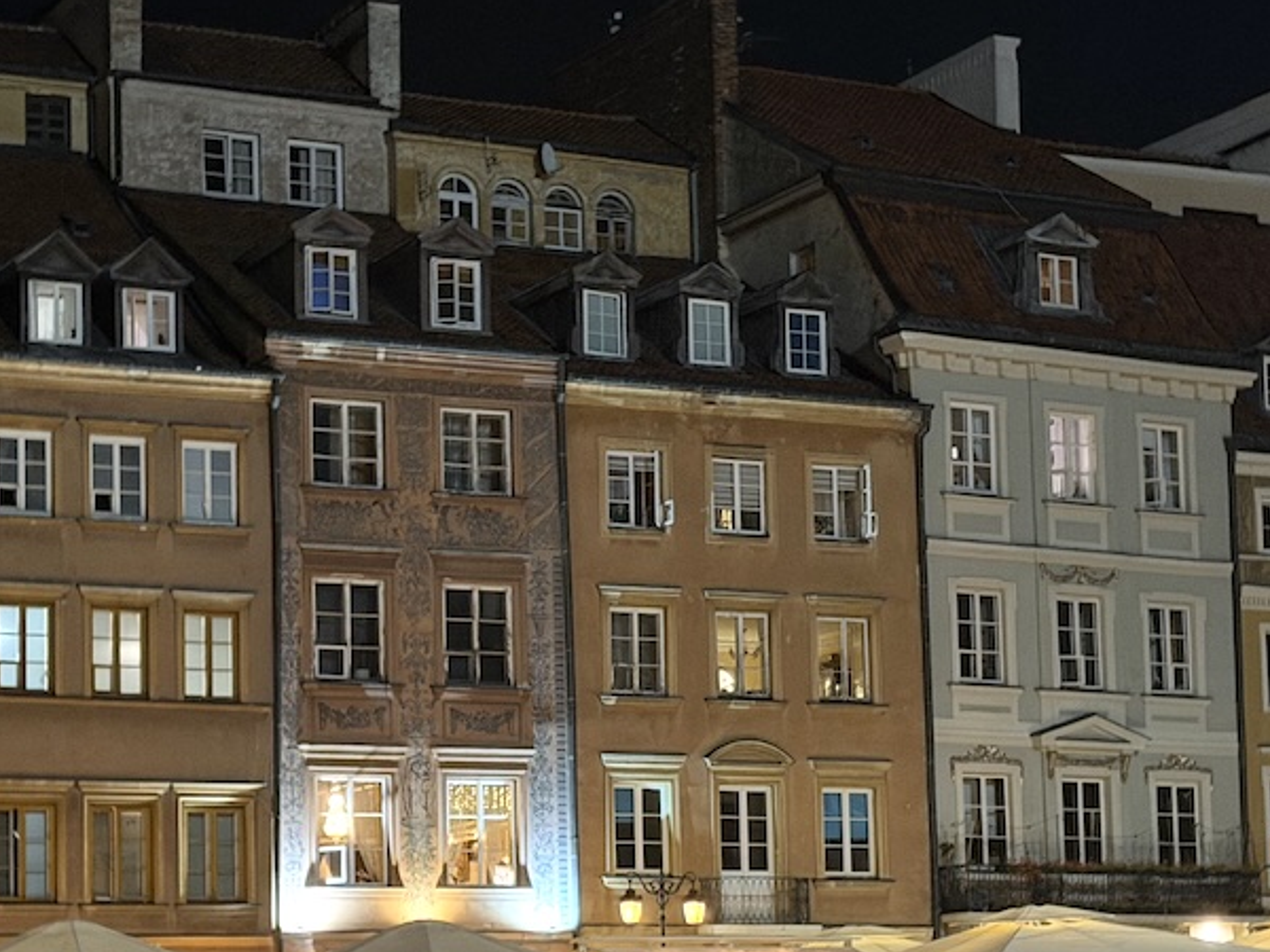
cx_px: 550
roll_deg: +1.8
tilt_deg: +7.5
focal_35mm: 96
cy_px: 690
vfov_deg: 15.3
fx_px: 3522
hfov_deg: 20.4
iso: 640
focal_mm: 6.76
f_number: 1.78
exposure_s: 1/25
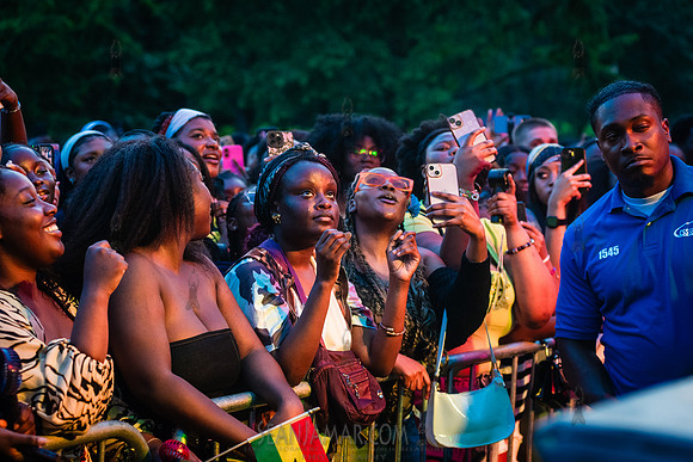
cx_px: 346
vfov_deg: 17.0
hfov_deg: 25.2
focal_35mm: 81
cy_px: 231
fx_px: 1551
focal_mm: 80
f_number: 4
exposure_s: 1/200
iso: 4000
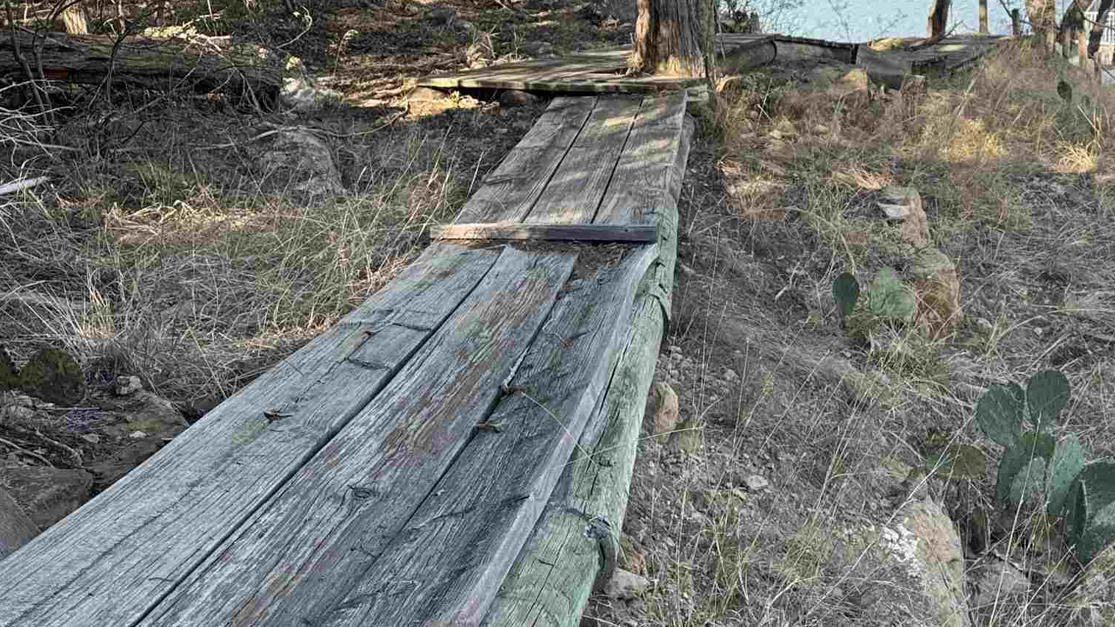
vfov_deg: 22.6
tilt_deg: -24.1
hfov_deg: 38.4
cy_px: 314
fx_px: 1567
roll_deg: +3.9
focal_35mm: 53
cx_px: 797
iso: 80
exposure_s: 1/277
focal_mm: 6.76
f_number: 1.78
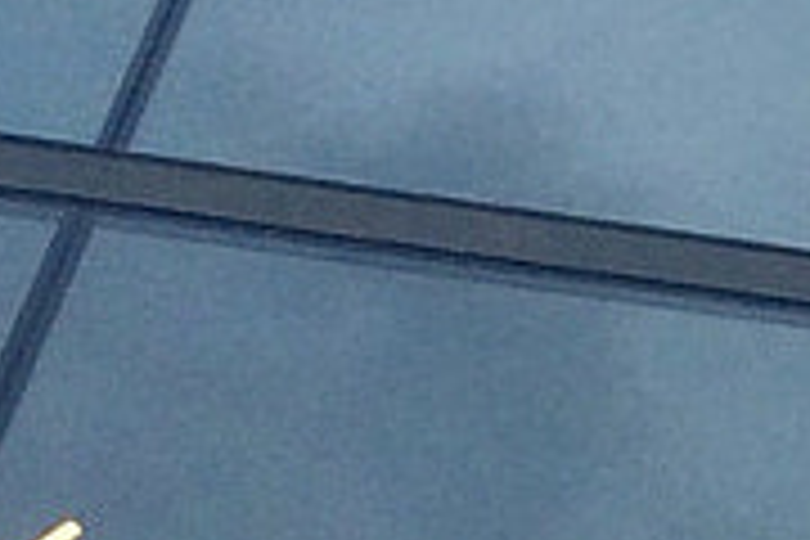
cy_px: 212
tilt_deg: +64.1
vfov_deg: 5.1
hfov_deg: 6.9
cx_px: 2412
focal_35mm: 268
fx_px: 6030
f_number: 2.2
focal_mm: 4.15
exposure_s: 1/789
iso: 32
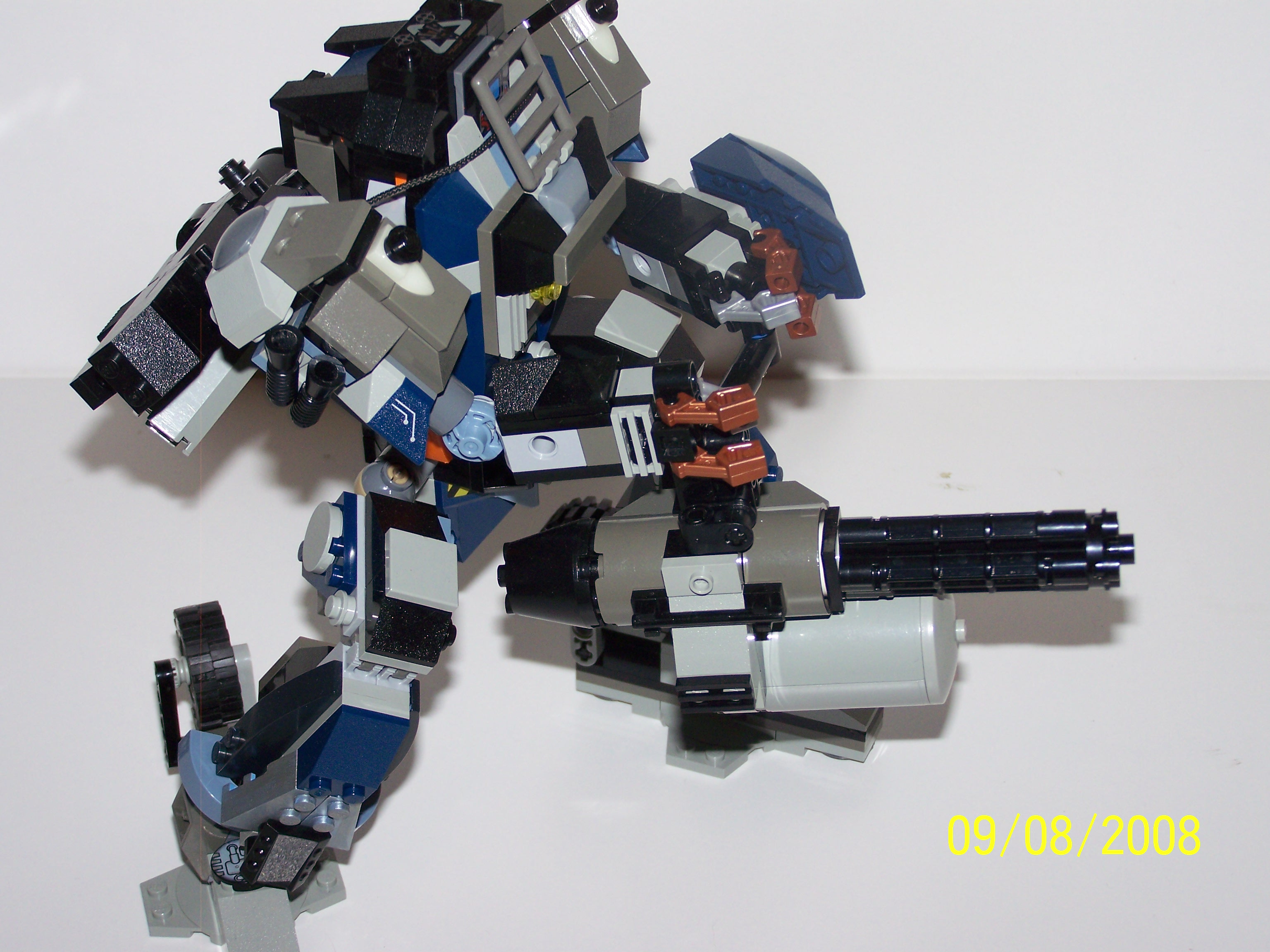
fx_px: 2458
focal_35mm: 67
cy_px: 476
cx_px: 635
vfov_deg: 21.9
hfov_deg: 29.0
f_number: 3.2
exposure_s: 1/80
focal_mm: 11.1
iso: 80
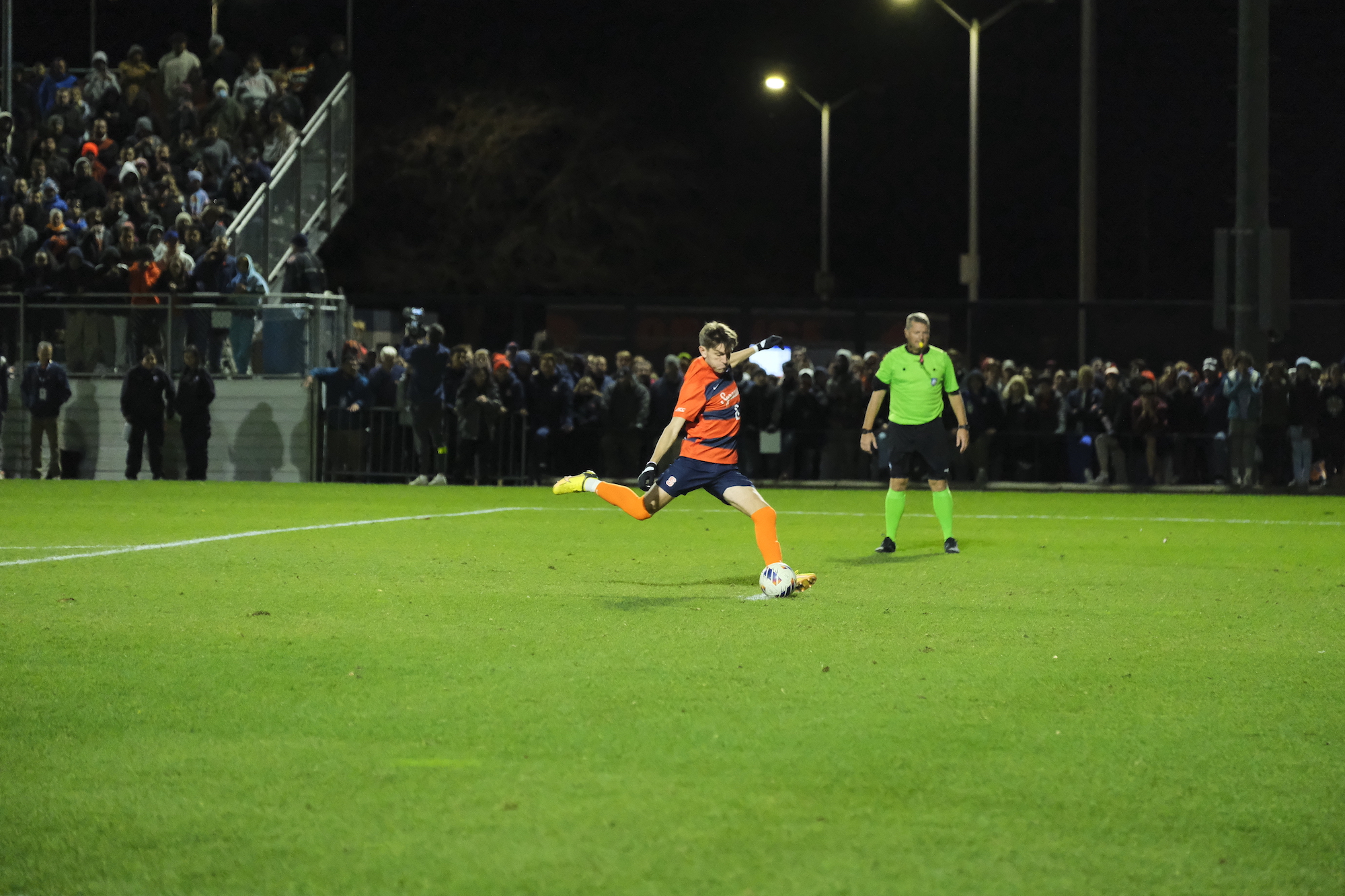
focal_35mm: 153
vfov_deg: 9.0
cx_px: 672
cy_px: 448
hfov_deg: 13.4
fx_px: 5715
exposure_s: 1/1000
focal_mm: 102.2
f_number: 2.8
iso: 12800
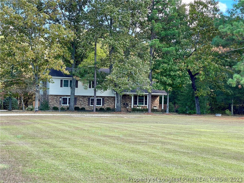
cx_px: 122
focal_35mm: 64
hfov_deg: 30.3
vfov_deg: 22.9
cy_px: 92
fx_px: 451
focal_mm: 7.5
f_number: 2.2
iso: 25
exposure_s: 1/122
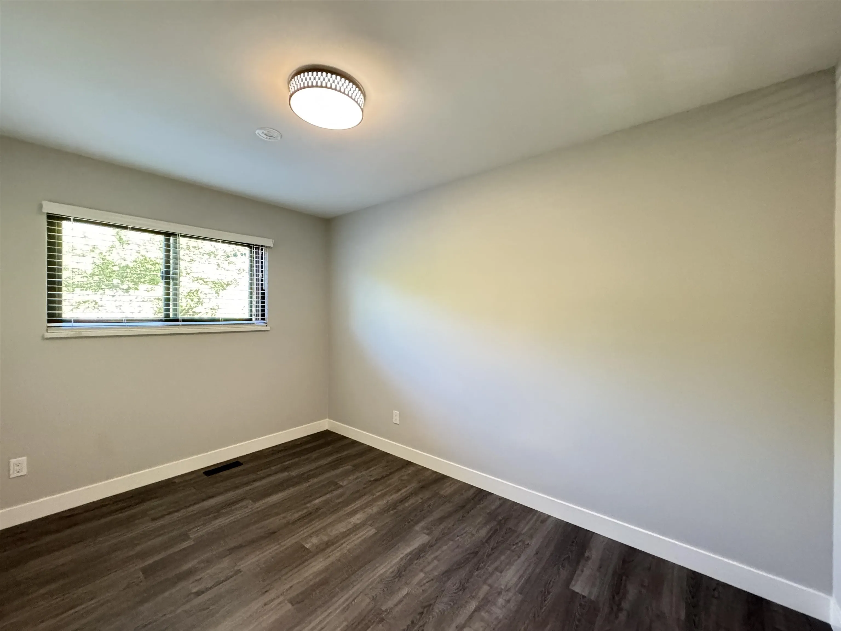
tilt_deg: +0.7
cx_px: 420
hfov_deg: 102.1
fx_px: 340
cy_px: 316
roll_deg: +0.1
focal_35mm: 14
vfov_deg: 85.7
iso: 1250
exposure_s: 1/60
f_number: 2.2
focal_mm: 2.22
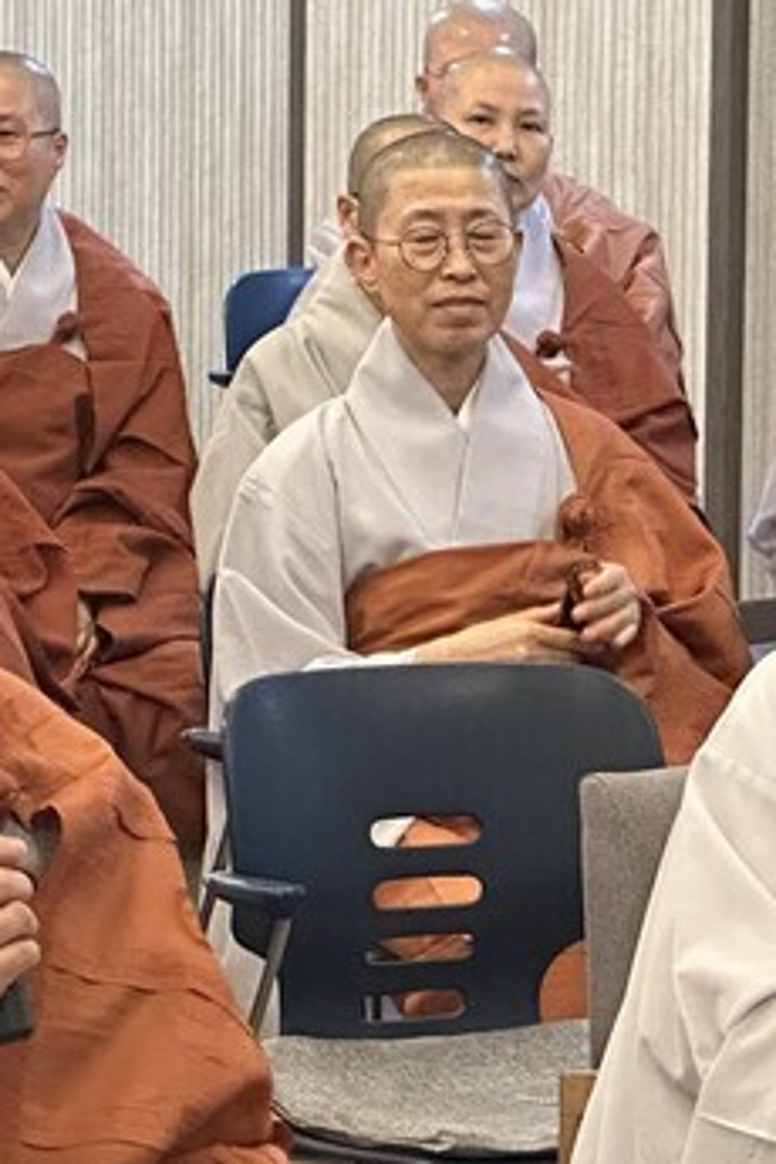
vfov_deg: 9.2
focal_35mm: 223
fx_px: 7210
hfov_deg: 6.2
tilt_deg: -9.9
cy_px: 1080
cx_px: 290
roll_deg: -0.5
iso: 400
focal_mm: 9
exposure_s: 1/60
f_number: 2.8
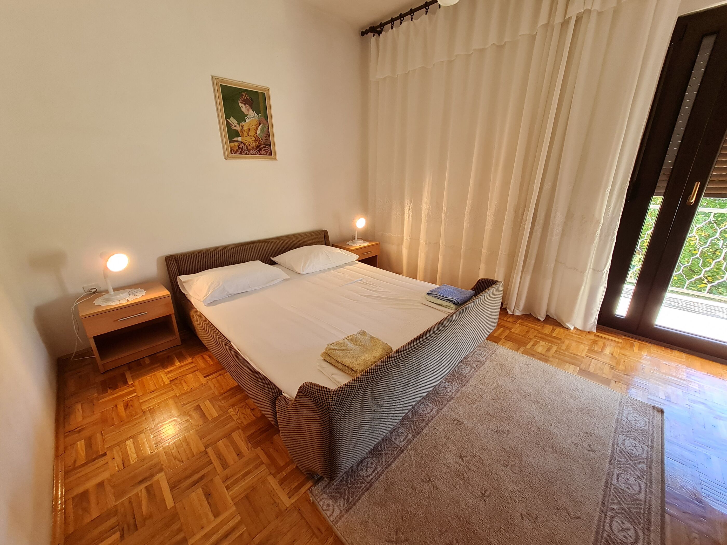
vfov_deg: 89.9
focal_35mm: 13
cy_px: 272
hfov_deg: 106.2
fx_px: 273
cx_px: 364
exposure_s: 1/50
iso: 160
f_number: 2.2
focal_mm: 1.74
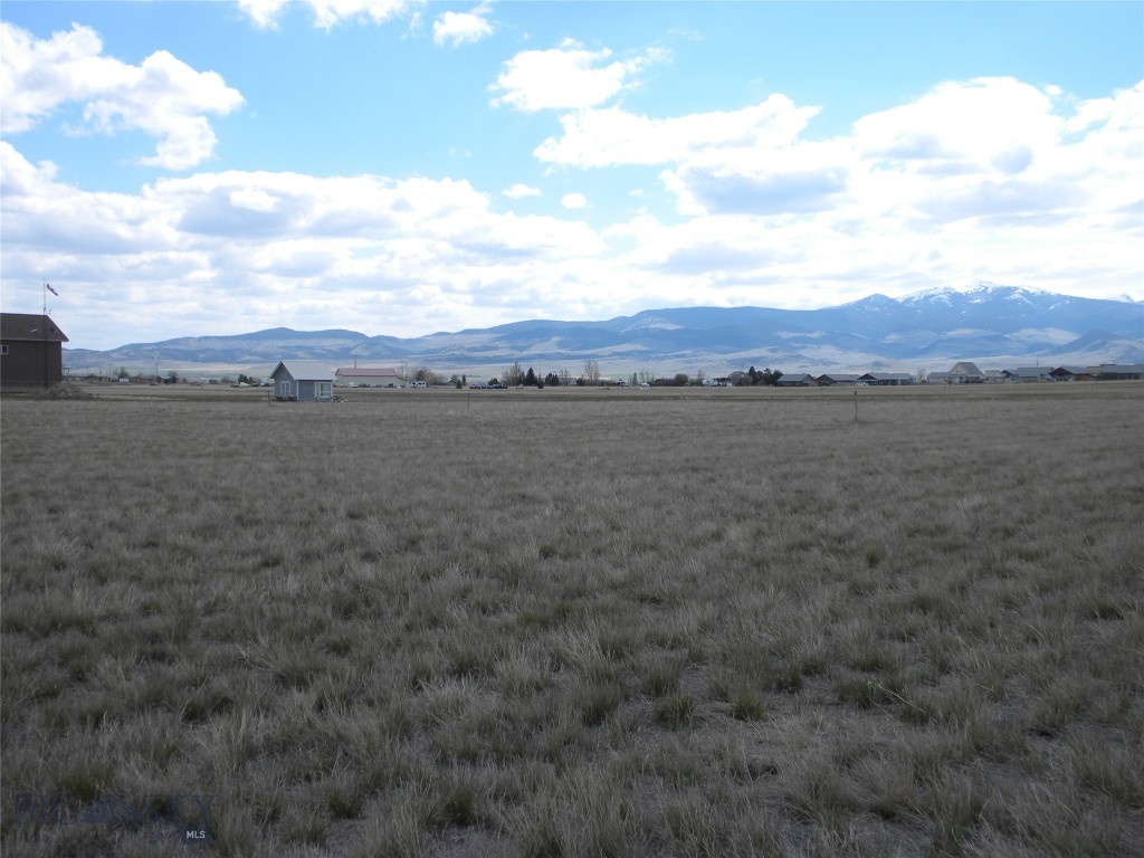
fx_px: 1223
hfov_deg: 50.1
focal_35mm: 37
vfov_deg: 38.7
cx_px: 572
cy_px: 429
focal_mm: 6.6
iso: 64
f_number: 10
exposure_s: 1/122
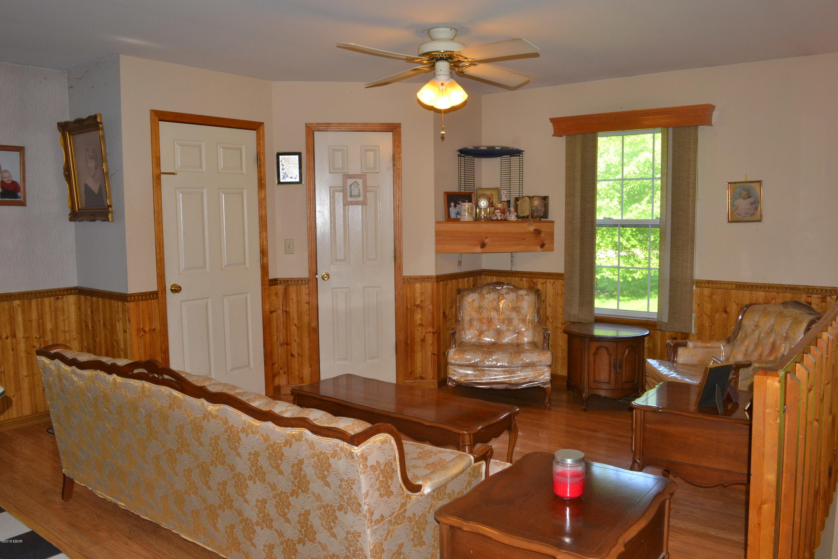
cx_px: 419
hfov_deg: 67.4
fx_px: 628
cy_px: 280
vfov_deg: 47.9
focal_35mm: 27
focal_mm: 18
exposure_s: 1/60
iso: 640
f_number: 8
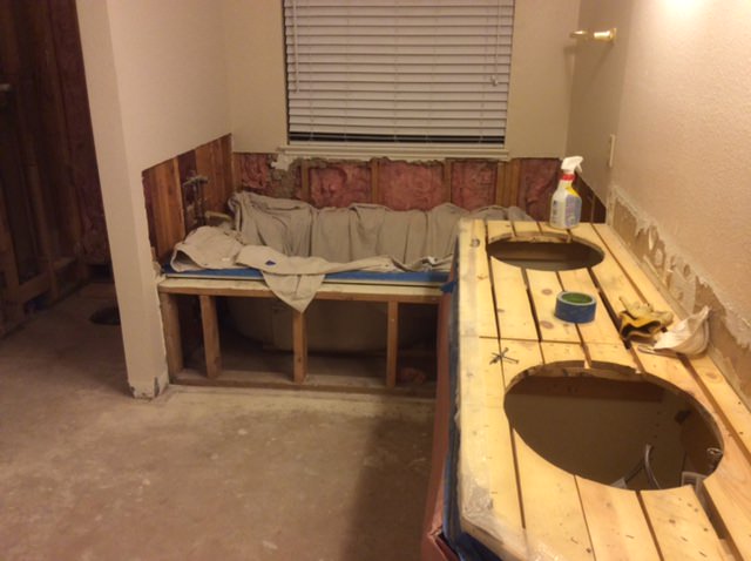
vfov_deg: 42.8
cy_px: 280
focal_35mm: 33
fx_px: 715
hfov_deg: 55.4
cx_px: 376
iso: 100
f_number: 2.4
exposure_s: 1/24
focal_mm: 3.3
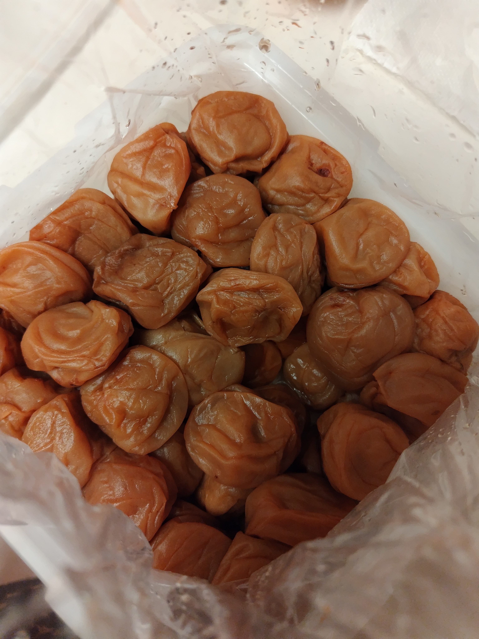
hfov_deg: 58.9
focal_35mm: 23
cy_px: 320
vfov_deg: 73.9
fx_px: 424
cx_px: 240
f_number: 1.9
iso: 541
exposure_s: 1/60
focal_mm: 5.5
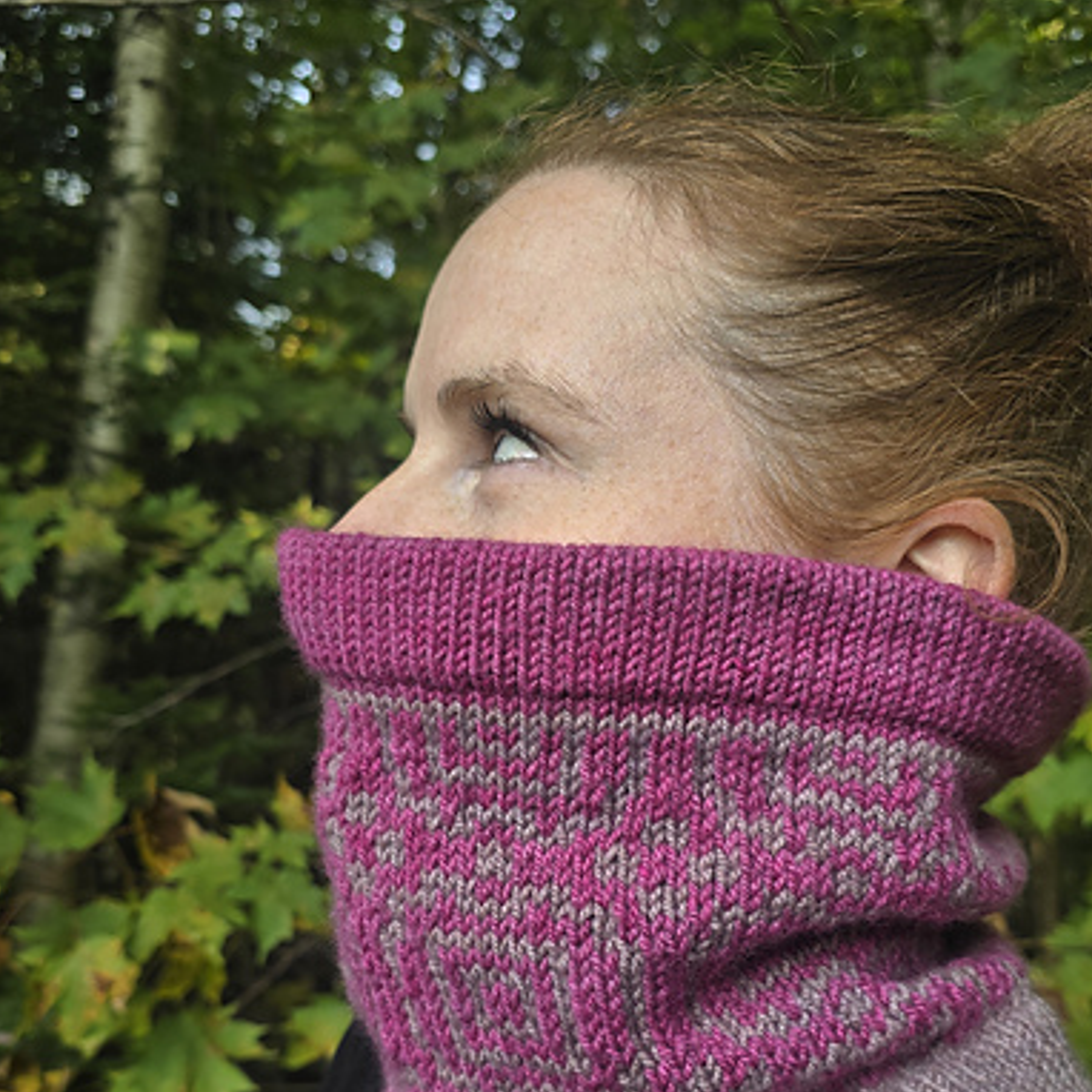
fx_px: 1213
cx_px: 565
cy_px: 706
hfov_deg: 48.4
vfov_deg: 47.8
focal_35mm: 34
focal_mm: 6.3
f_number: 1.7
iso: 50
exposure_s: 1/180
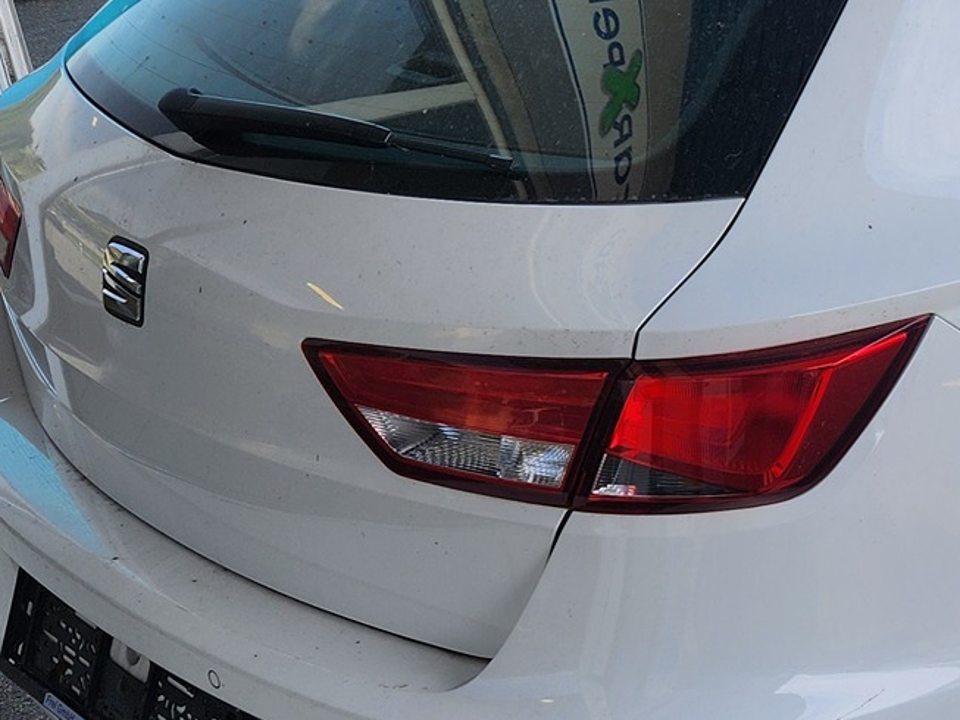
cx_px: 1119
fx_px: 1969
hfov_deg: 25.0
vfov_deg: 20.7
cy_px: 435
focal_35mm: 71
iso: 20
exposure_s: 1/337
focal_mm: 5.4
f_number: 1.8
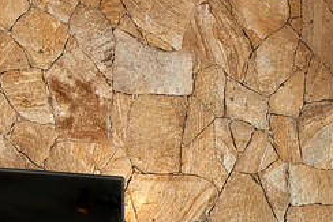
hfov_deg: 13.7
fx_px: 1333
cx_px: 423
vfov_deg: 9.3
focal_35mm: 144
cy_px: 320
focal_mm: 22
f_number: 8
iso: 100
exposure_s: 1/10
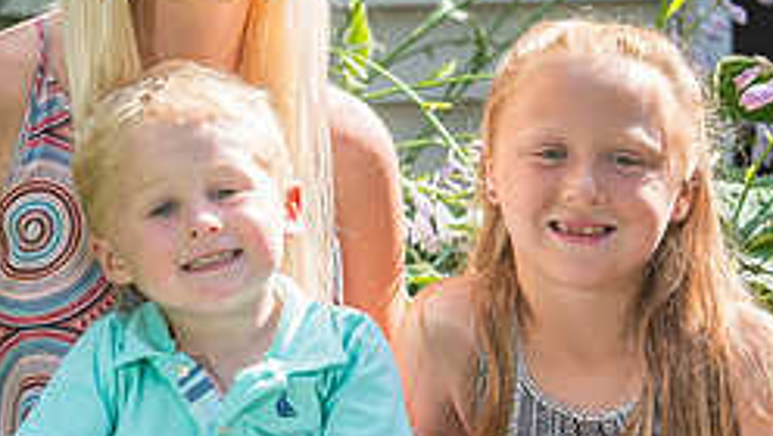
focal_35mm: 284
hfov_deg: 7.6
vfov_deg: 4.3
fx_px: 5826
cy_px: 218
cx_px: 205
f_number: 6.3
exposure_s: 1/160
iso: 100
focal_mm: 105
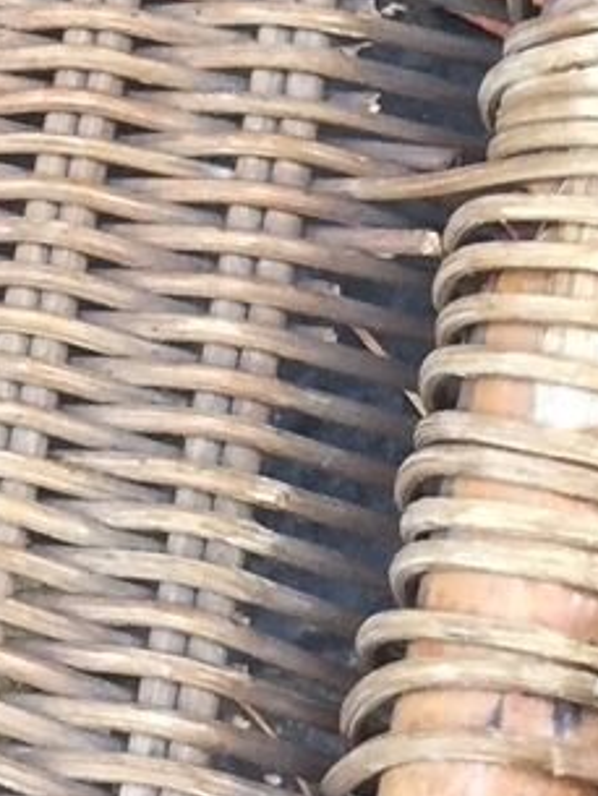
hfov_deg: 9.6
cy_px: -115
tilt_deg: -67.6
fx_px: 3568
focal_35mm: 155
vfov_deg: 12.5
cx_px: 329
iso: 100
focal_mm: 4.15
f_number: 2.2
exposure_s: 1/33
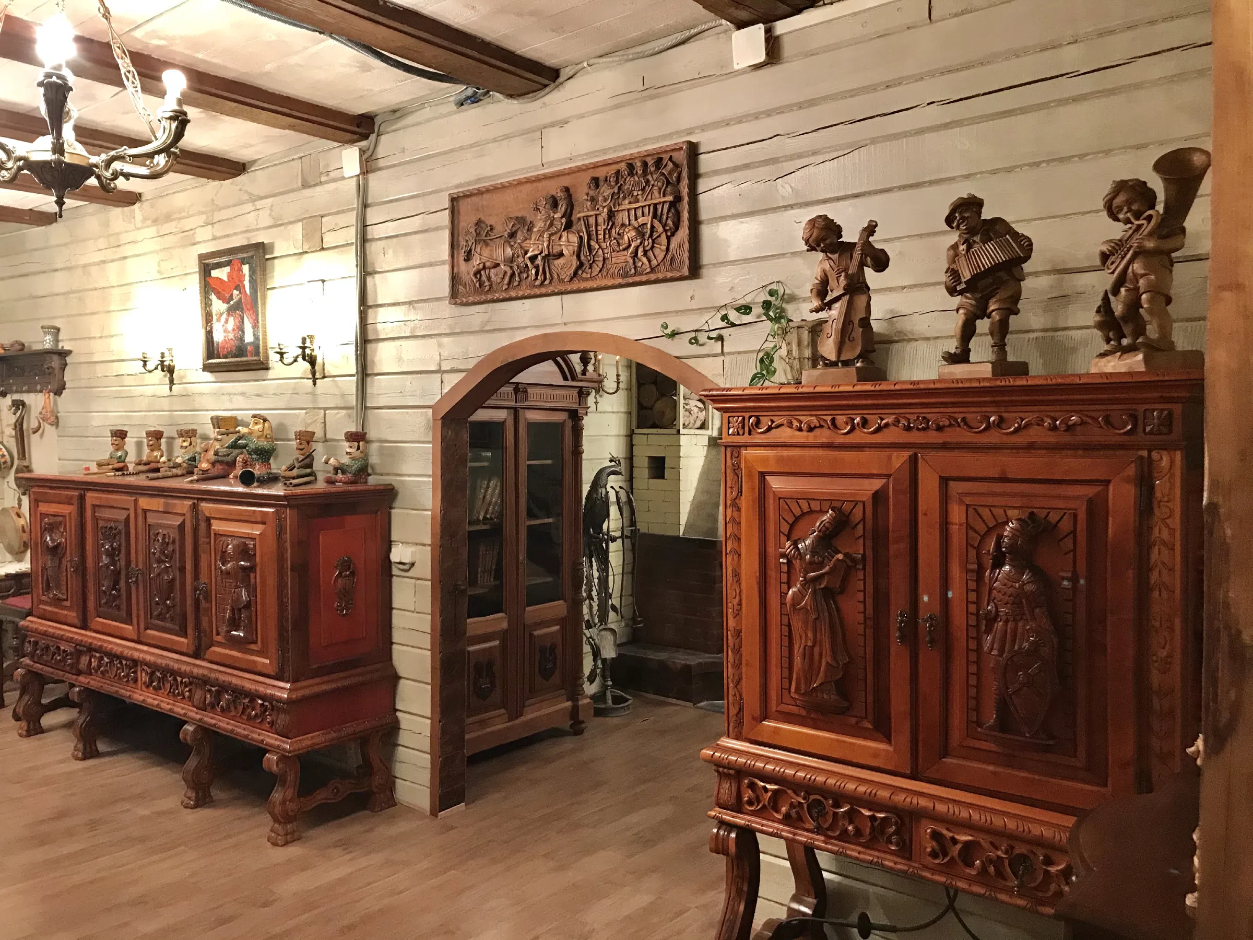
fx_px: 1014
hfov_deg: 63.4
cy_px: 470
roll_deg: +0.1
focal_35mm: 28
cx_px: 626
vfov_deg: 49.7
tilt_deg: -0.7
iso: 100
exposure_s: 1/17
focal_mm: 3.99
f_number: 1.8
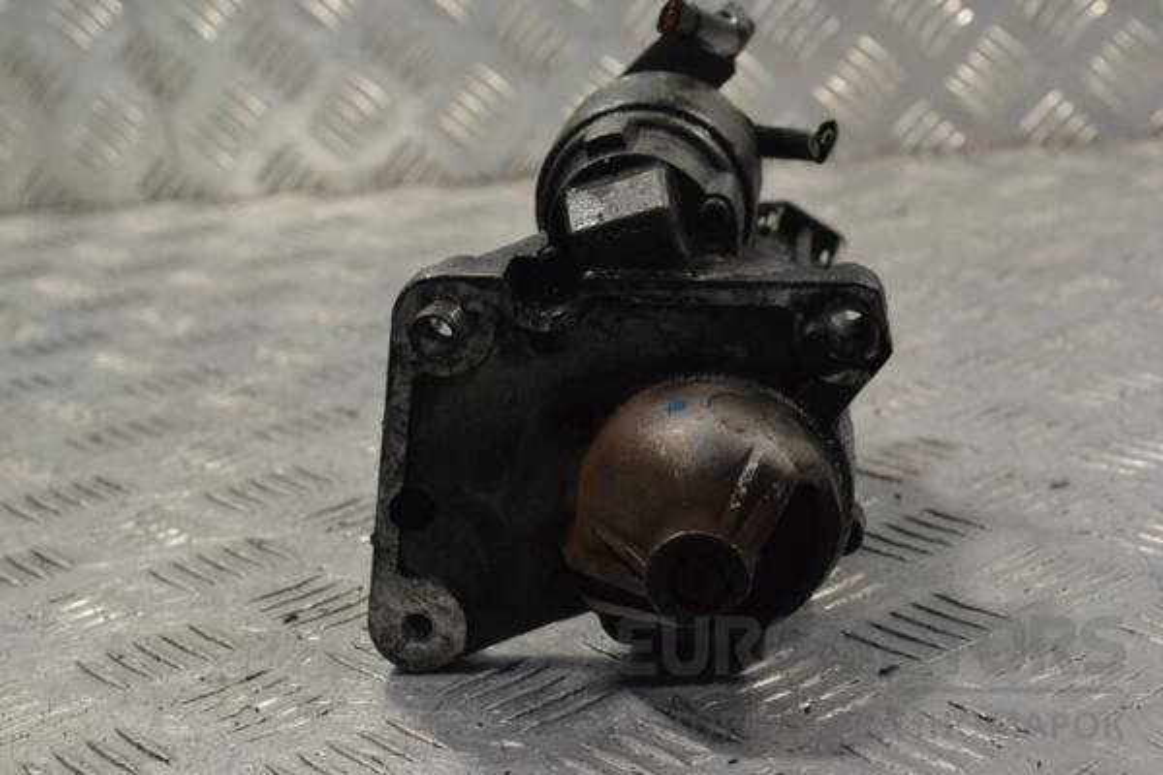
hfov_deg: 29.2
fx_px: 2229
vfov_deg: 19.7
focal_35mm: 69
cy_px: 388
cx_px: 582
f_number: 9
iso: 3200
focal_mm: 46
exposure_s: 1/320
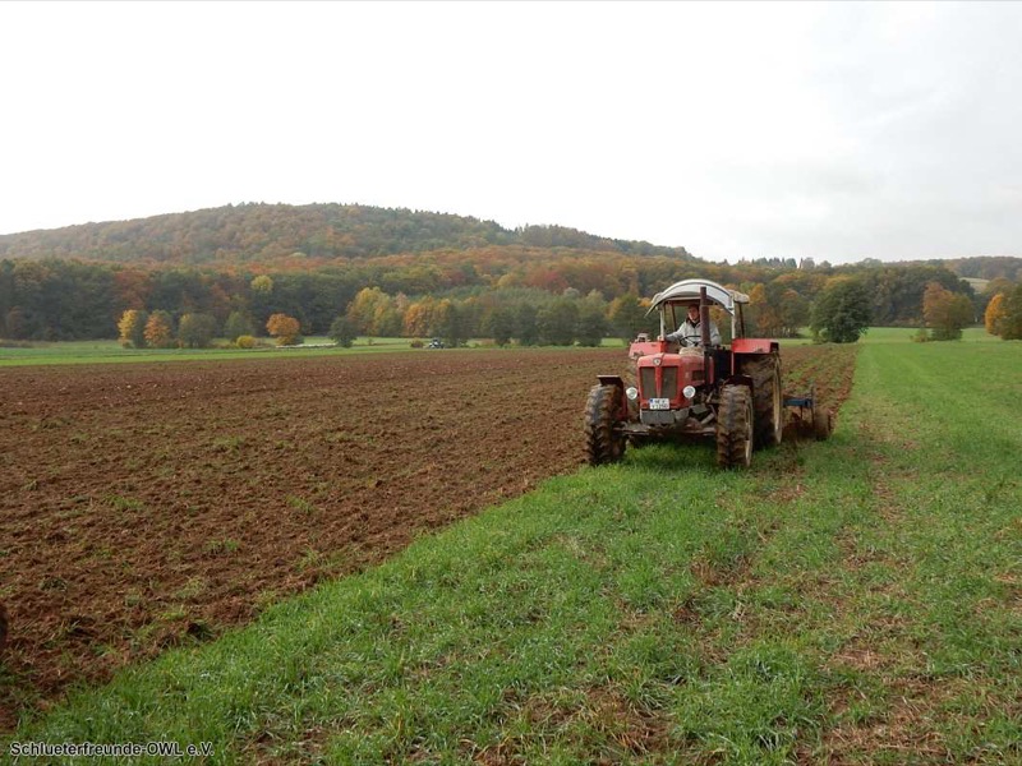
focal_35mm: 36
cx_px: 511
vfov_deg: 39.7
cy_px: 383
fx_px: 1063
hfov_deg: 51.4
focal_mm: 6.4
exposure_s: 1/320
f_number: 4
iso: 125
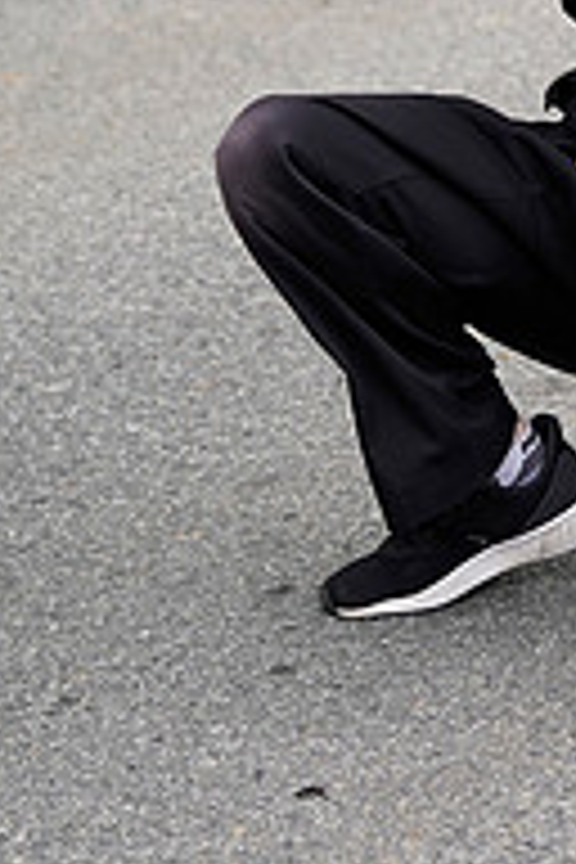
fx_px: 5064
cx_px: 839
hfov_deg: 6.4
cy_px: -315
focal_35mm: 211
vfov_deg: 9.5
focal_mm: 70
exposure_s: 1/400
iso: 320
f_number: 3.2
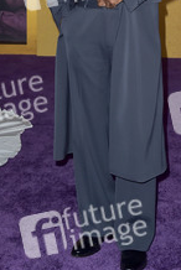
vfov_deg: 25.7
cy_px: 43
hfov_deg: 17.7
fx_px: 579
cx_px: 120
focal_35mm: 77
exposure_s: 1/250
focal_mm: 42
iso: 320
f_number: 6.3
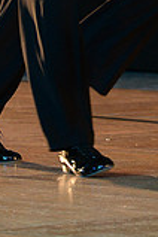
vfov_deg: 2.8
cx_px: 150
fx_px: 4799
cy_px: -148
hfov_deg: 1.9
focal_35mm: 729
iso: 4000
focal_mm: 200
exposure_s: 1/250
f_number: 5.6
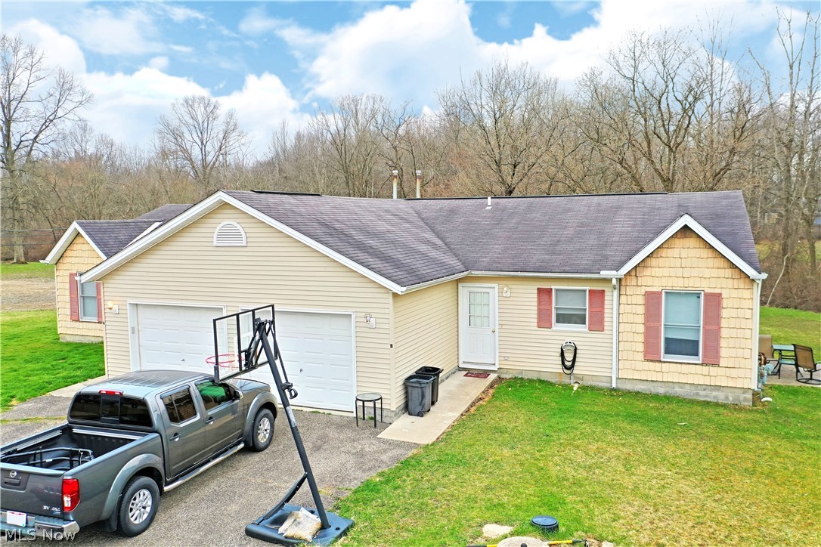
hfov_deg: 65.5
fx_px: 639
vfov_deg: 46.4
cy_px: 274
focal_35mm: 28
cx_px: 410
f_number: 3.5
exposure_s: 1/80
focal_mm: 10.26
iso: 100
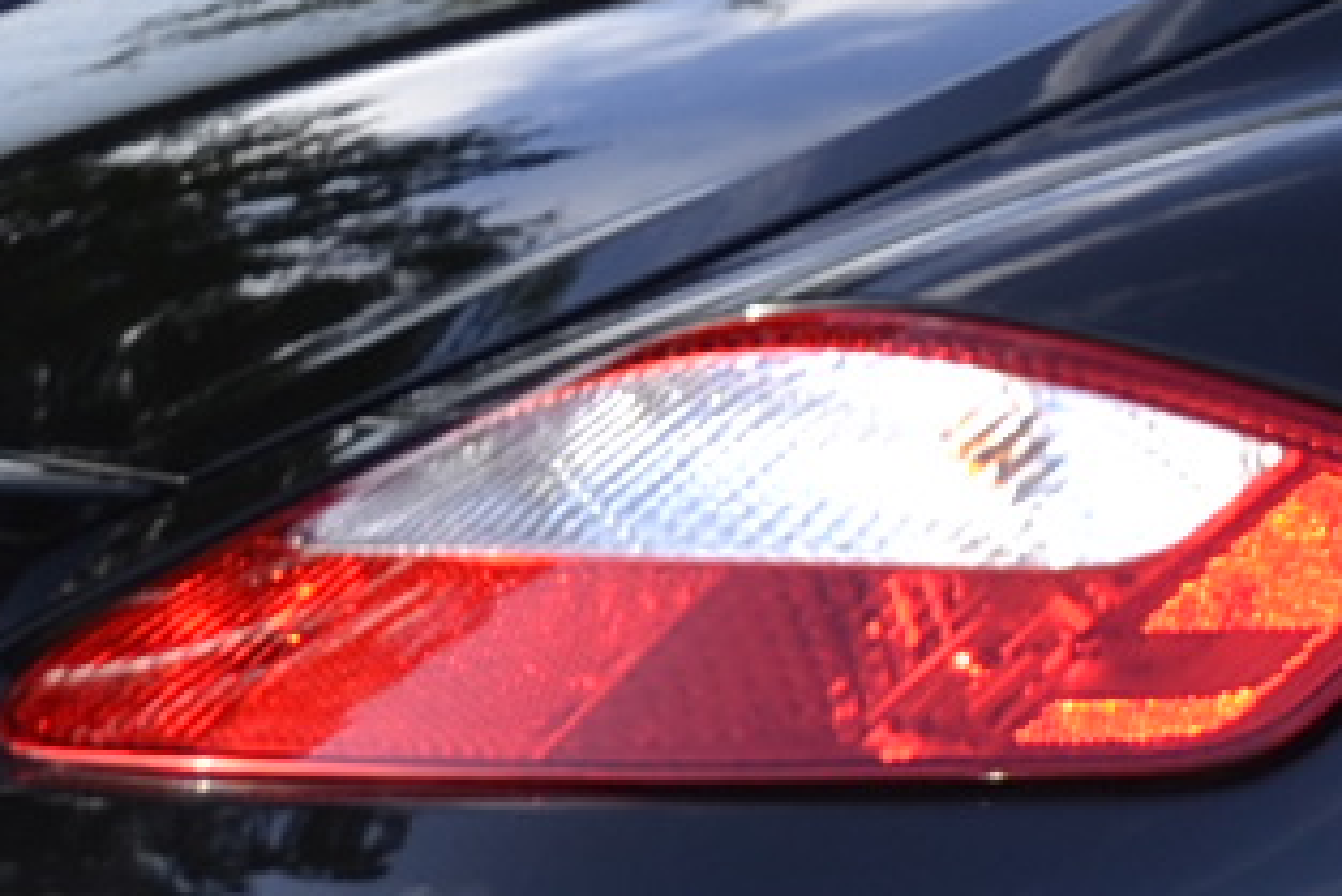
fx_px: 9883
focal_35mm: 265
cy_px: 862
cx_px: 3361
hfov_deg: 7.2
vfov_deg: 5.2
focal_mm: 24
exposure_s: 1/125
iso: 100
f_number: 4
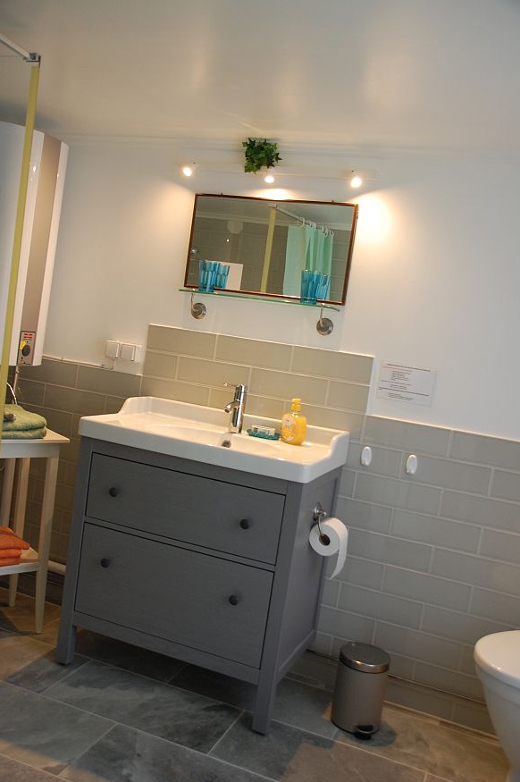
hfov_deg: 38.8
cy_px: 383
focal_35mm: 34
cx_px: 256
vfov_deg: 55.8
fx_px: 738
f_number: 3.8
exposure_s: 1/40
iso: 400
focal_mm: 22
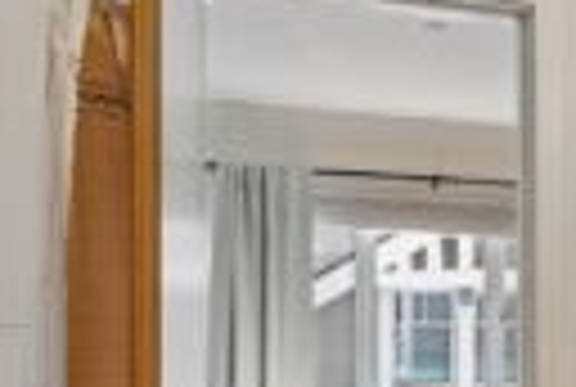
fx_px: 850
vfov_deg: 25.0
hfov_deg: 33.4
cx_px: 608
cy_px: 335
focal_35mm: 53
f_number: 8
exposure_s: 1/30
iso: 400
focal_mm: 17
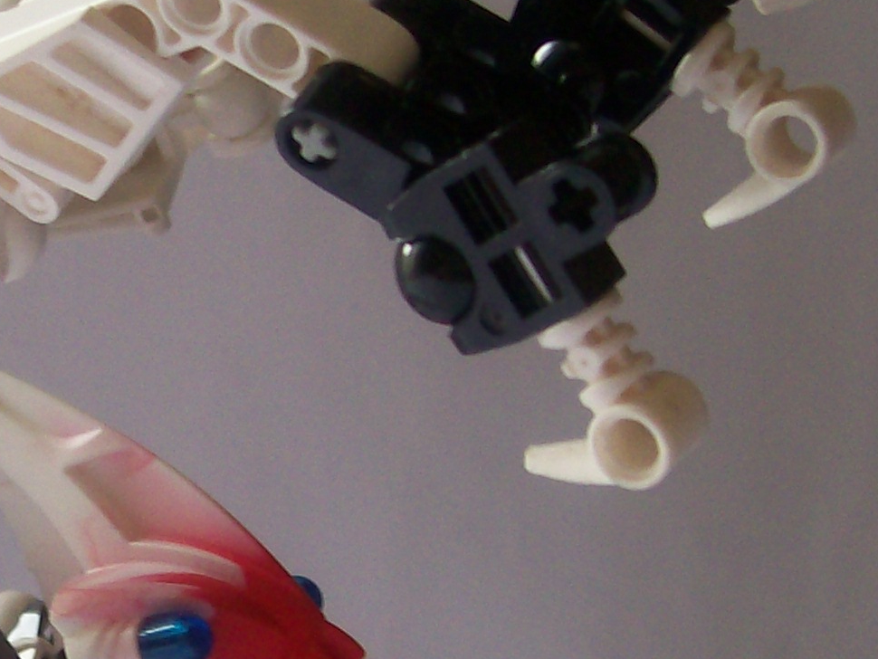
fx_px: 2892
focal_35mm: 114
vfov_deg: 12.8
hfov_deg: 16.7
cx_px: -100
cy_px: 645
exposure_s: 1/108
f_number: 2.7
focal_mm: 6
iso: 80
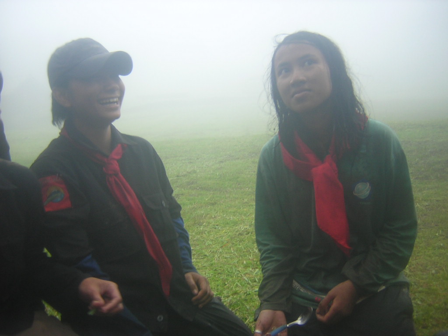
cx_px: 224
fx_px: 466
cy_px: 168
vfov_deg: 39.7
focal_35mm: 36
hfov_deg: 51.4
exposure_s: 1/34.7
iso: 100
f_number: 2.6
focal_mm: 4.7
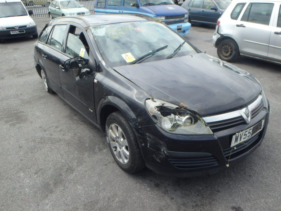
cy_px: 106
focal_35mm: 28
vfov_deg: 49.7
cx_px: 140
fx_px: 227
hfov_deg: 63.4
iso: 125
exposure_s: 1/500
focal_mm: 5
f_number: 3.9
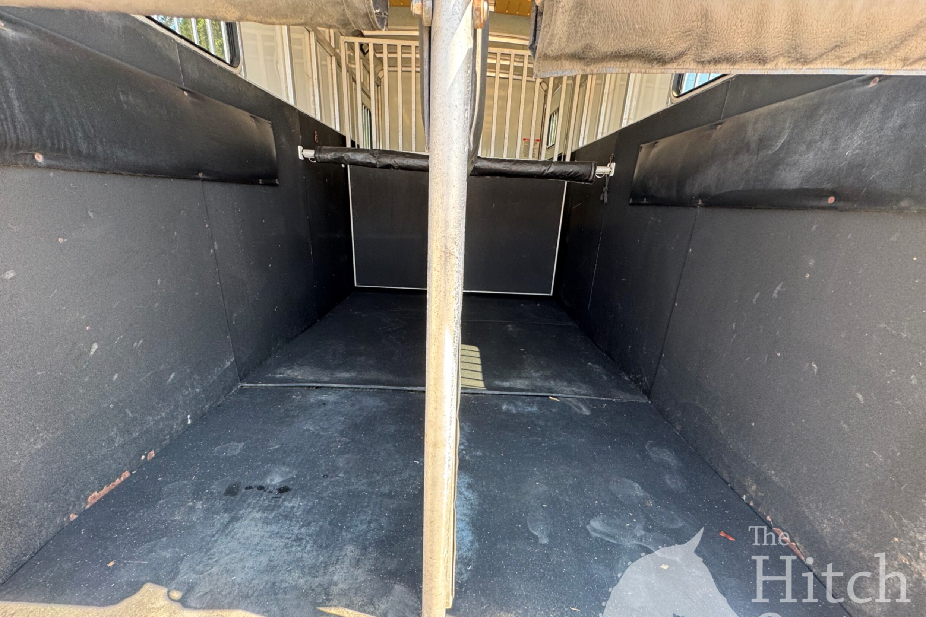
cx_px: 470
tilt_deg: -21.2
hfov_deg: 100.4
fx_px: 386
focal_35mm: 15
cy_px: 347
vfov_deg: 77.0
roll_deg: -3.6
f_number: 2.2
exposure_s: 1/99
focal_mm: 2.22
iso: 160
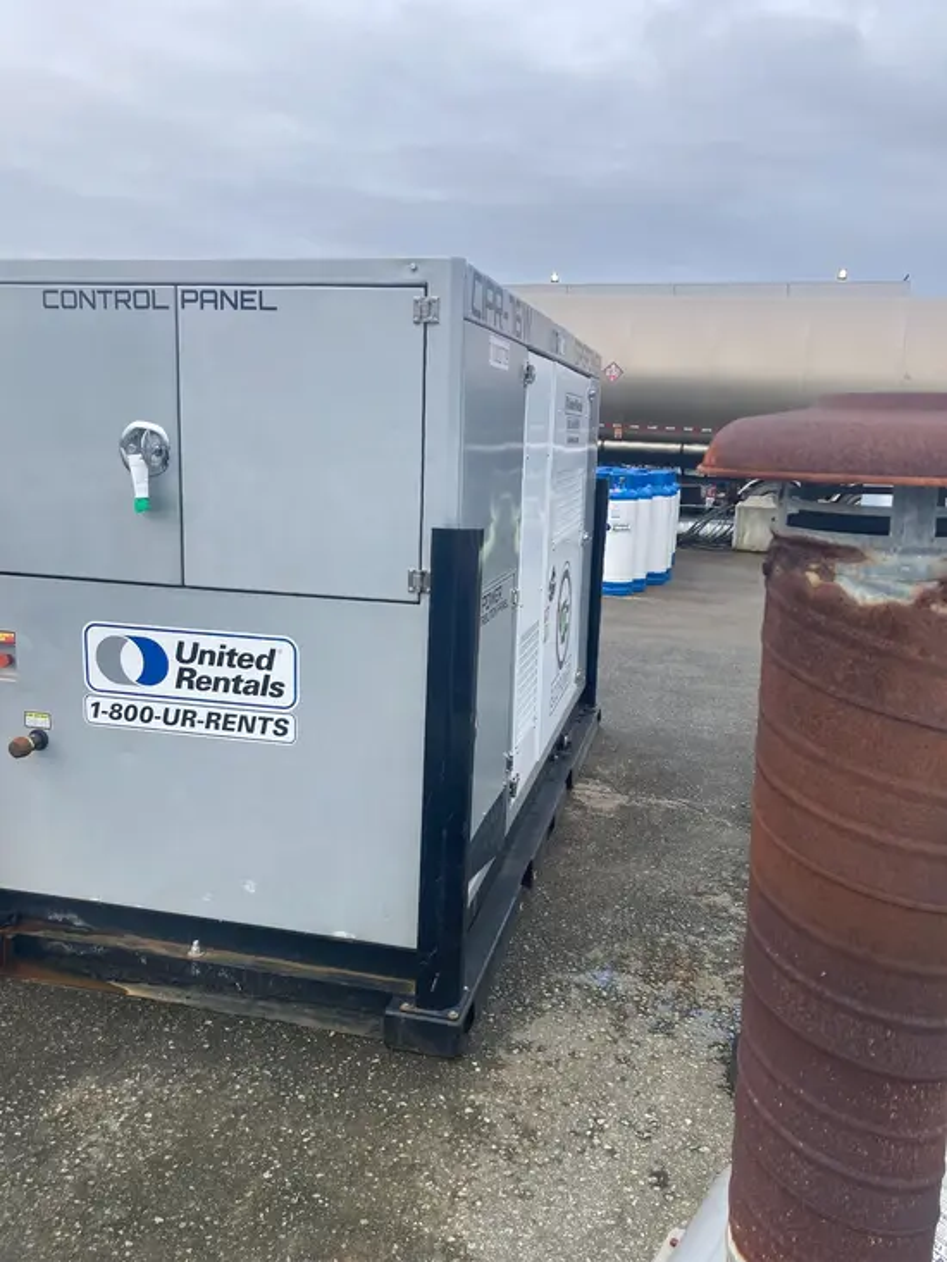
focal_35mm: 28
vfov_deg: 63.4
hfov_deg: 49.8
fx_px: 1021
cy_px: 631
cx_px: 474
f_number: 1.8
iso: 20
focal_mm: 3.99
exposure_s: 1/552
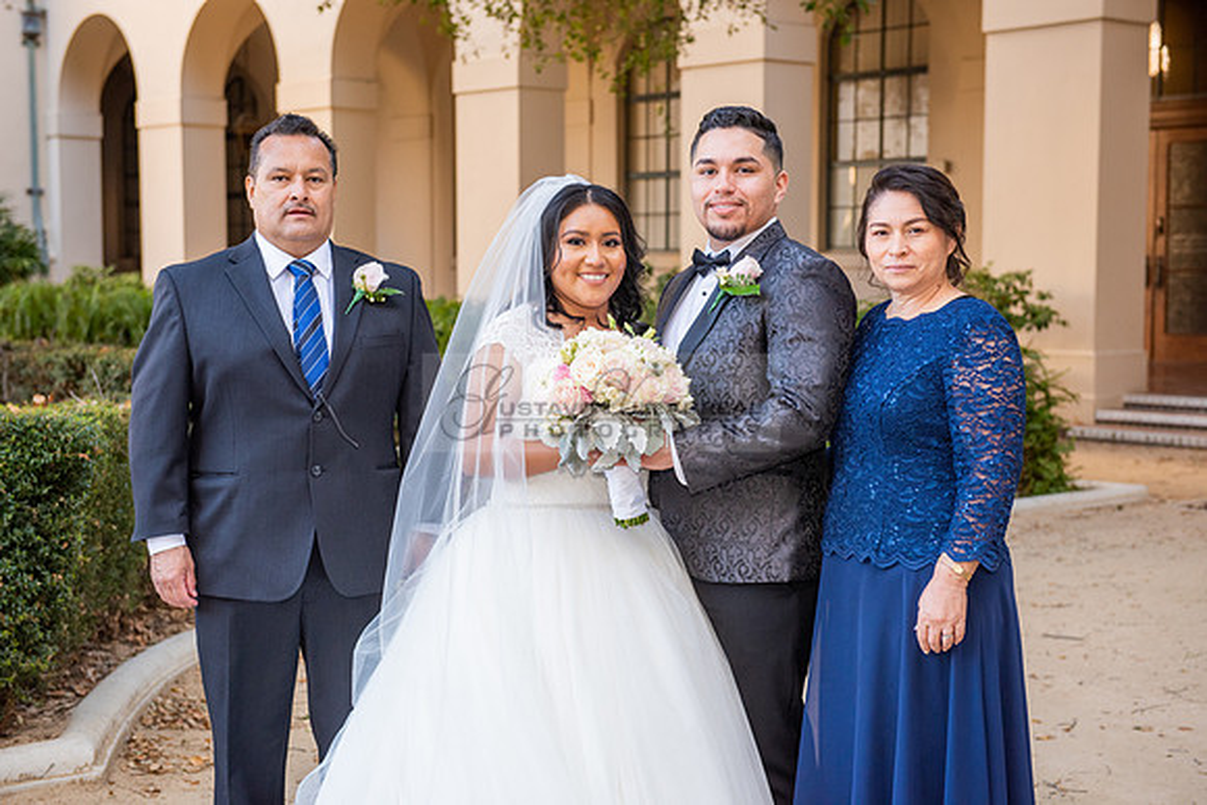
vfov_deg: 23.4
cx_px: 604
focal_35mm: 58
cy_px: 402
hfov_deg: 34.5
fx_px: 1945
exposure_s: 1/200
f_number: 4.5
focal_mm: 58
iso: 640
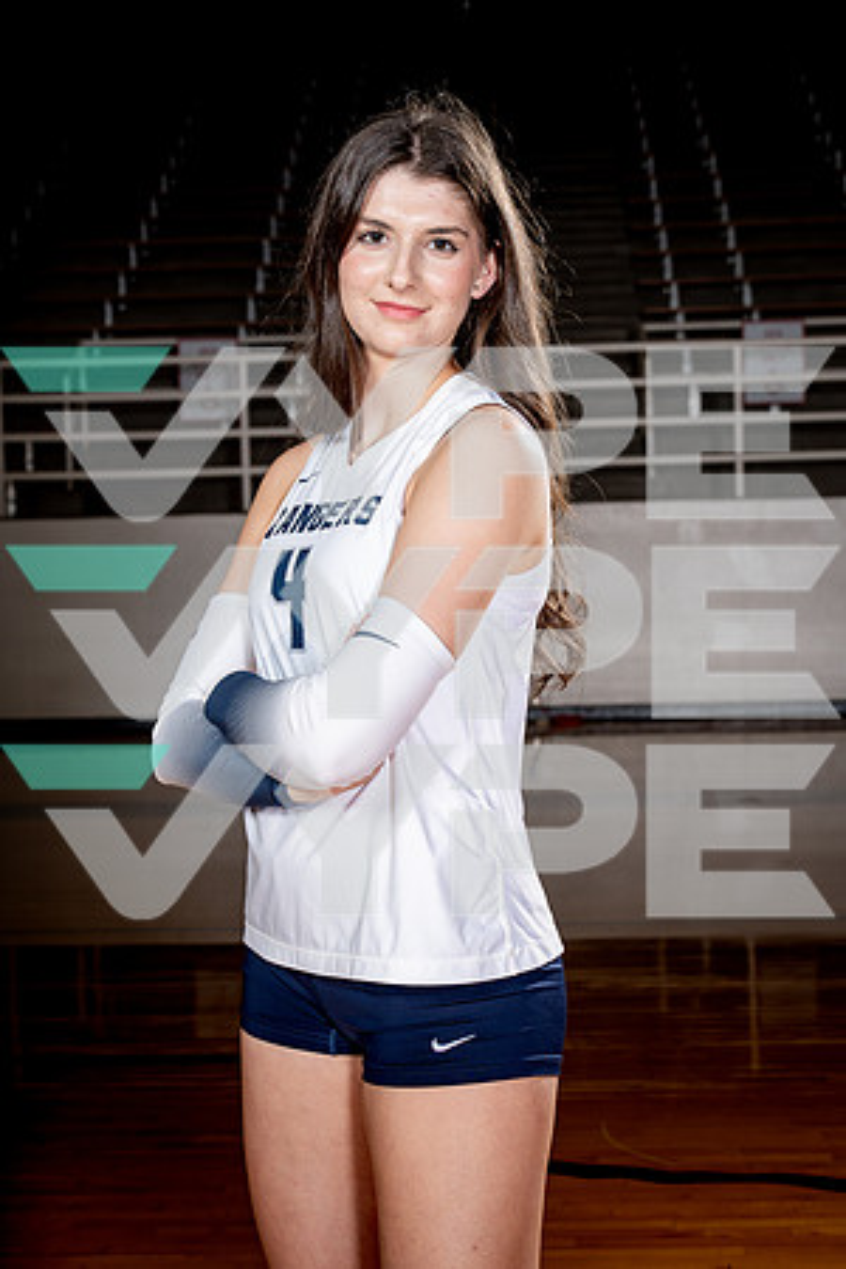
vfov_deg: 28.8
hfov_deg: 19.5
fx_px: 2467
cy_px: 634
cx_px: 423
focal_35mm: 70
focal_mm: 70
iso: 100
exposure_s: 1/250
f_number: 8
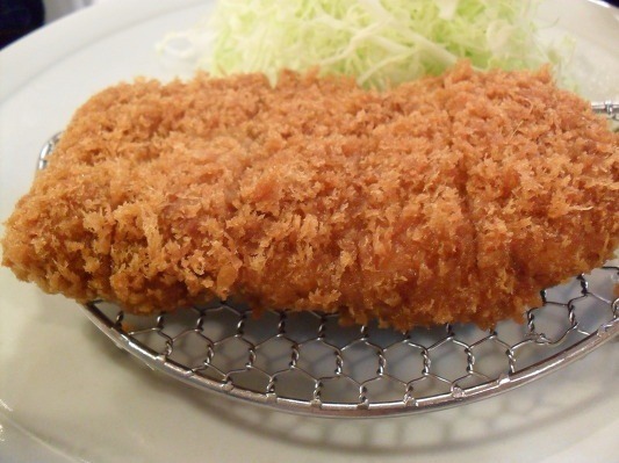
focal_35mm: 35
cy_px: 232
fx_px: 625
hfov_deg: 52.7
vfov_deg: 40.7
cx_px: 310
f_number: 3
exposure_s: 1/15
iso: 400
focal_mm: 6.3
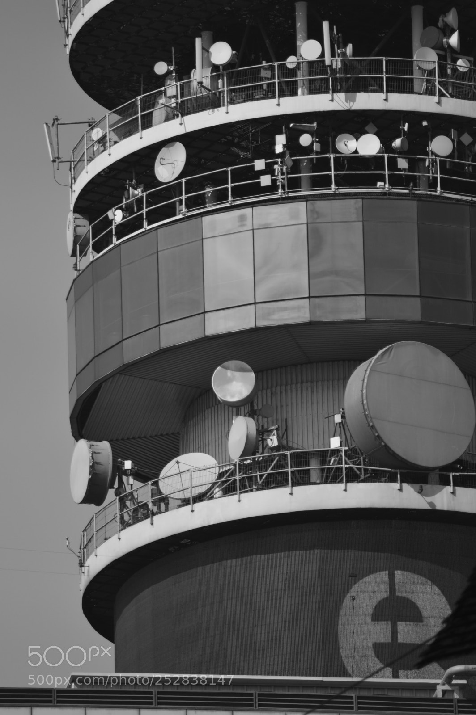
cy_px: 358
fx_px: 8940
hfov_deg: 3.0
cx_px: 238
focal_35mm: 450
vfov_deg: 4.6
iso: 100
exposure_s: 1/1250
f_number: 5.6
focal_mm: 300
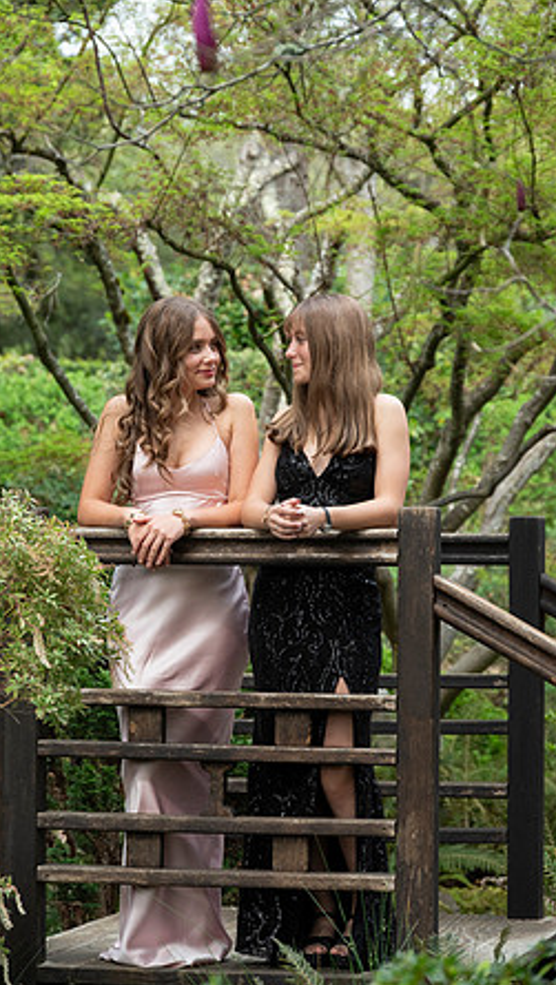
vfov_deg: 16.9
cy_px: 496
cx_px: 257
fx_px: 3322
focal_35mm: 127
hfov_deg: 9.6
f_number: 6.3
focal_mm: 120
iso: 1250
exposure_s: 1/640
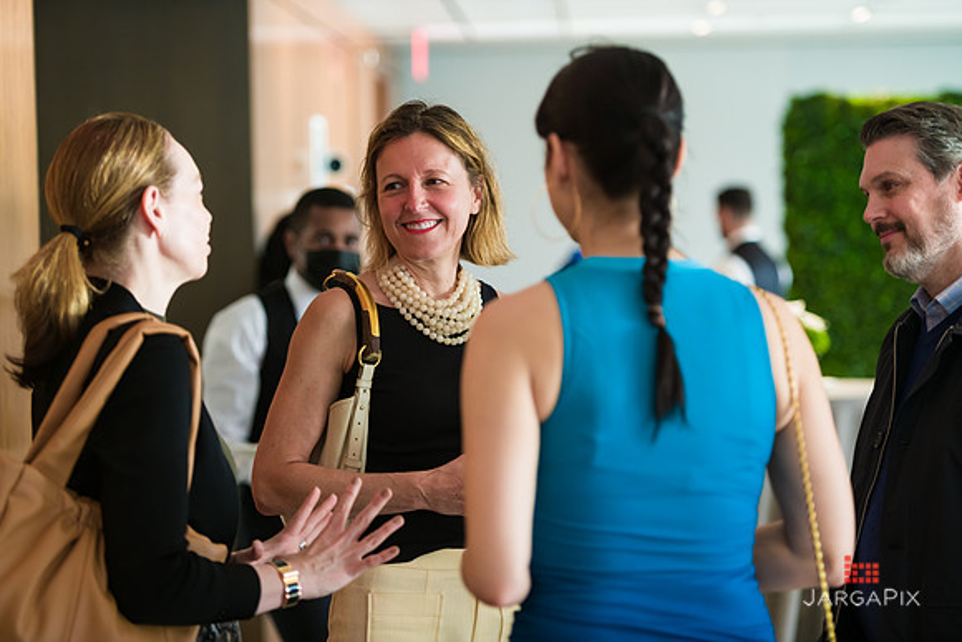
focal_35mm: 116
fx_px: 3100
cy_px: 321
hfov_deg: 17.6
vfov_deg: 11.8
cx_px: 481
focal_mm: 116
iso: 640
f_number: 3.2
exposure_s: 1/200
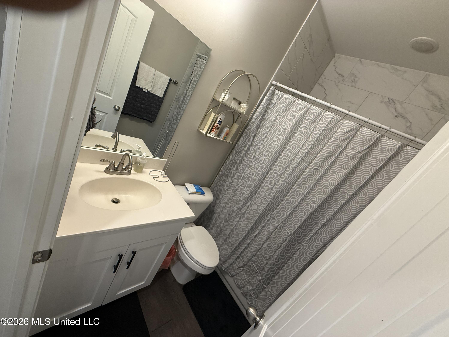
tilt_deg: -16.9
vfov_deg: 85.7
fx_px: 182
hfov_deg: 102.1
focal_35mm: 14
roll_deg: -30.3
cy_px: 168
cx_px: 224
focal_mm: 2.22
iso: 250
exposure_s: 1/60
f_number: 2.2
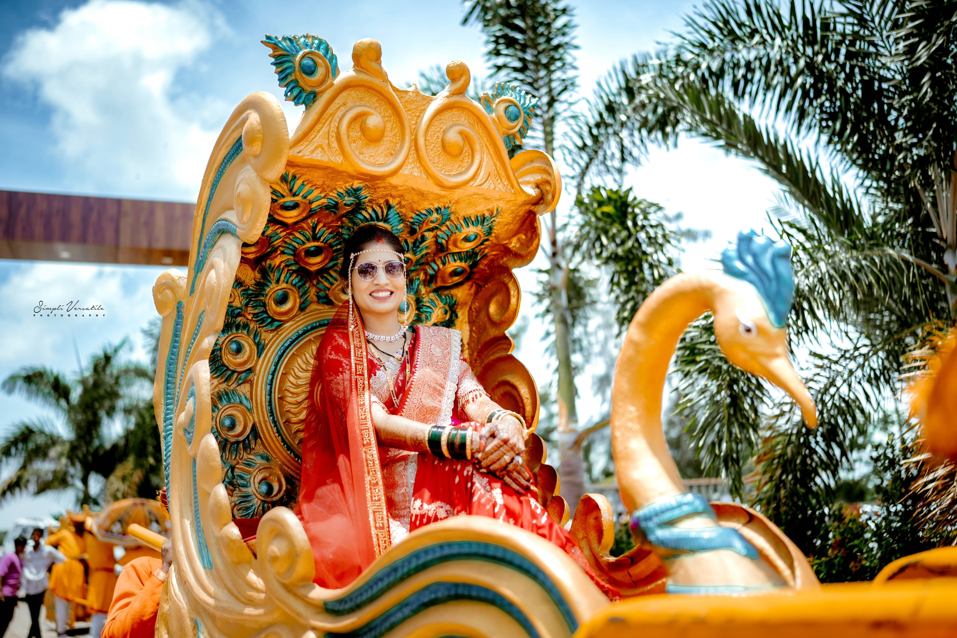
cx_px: 478
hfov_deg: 54.4
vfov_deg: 37.9
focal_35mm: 35
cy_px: 319
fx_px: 930
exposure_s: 1/4000
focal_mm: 35
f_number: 1.4
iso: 100
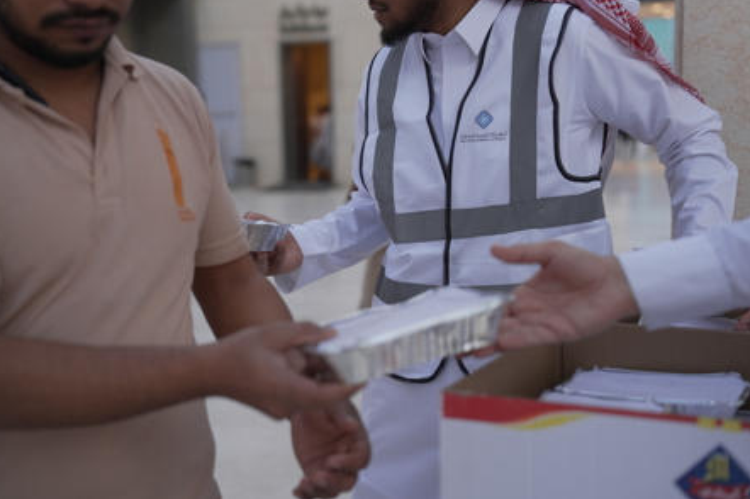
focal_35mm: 53
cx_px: 373
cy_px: 248
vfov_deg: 25.5
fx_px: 1103
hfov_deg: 37.5
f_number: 2.8
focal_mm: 52
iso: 160
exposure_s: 1/200
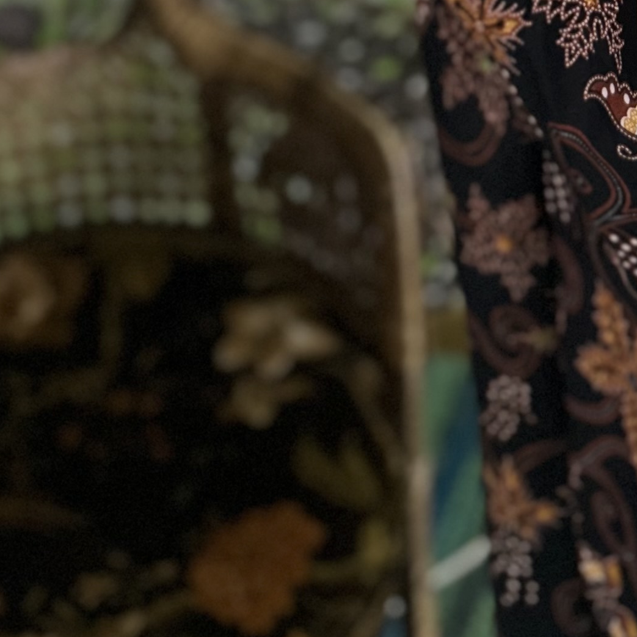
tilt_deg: -15.5
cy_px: -541
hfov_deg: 20.4
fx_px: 1707
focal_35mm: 82
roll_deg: +5.9
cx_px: 663
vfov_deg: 17.0
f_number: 1.78
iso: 320
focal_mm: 6.86
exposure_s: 1/50
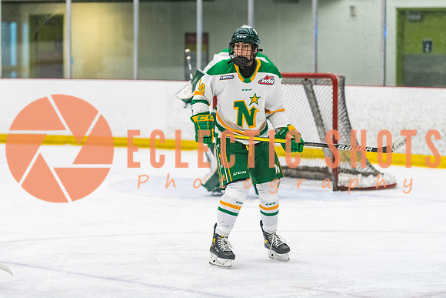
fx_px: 1695
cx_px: 235
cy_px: 139
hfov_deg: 15.0
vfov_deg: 10.0
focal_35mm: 137
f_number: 2.8
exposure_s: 1/640
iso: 1600
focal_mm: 122
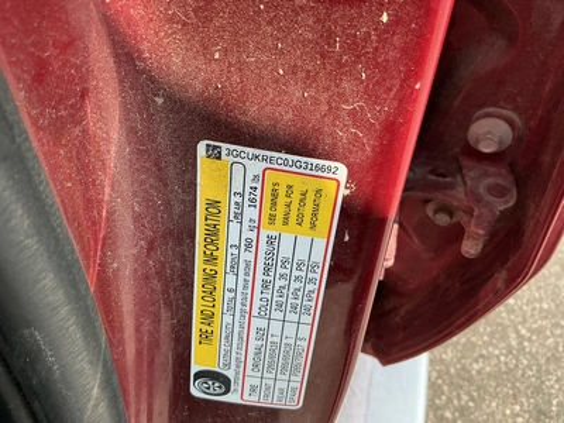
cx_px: 282
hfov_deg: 63.4
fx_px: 456
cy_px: 212
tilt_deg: -51.9
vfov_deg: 49.7
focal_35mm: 28
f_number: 1.8
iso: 25
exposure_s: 1/268
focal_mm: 3
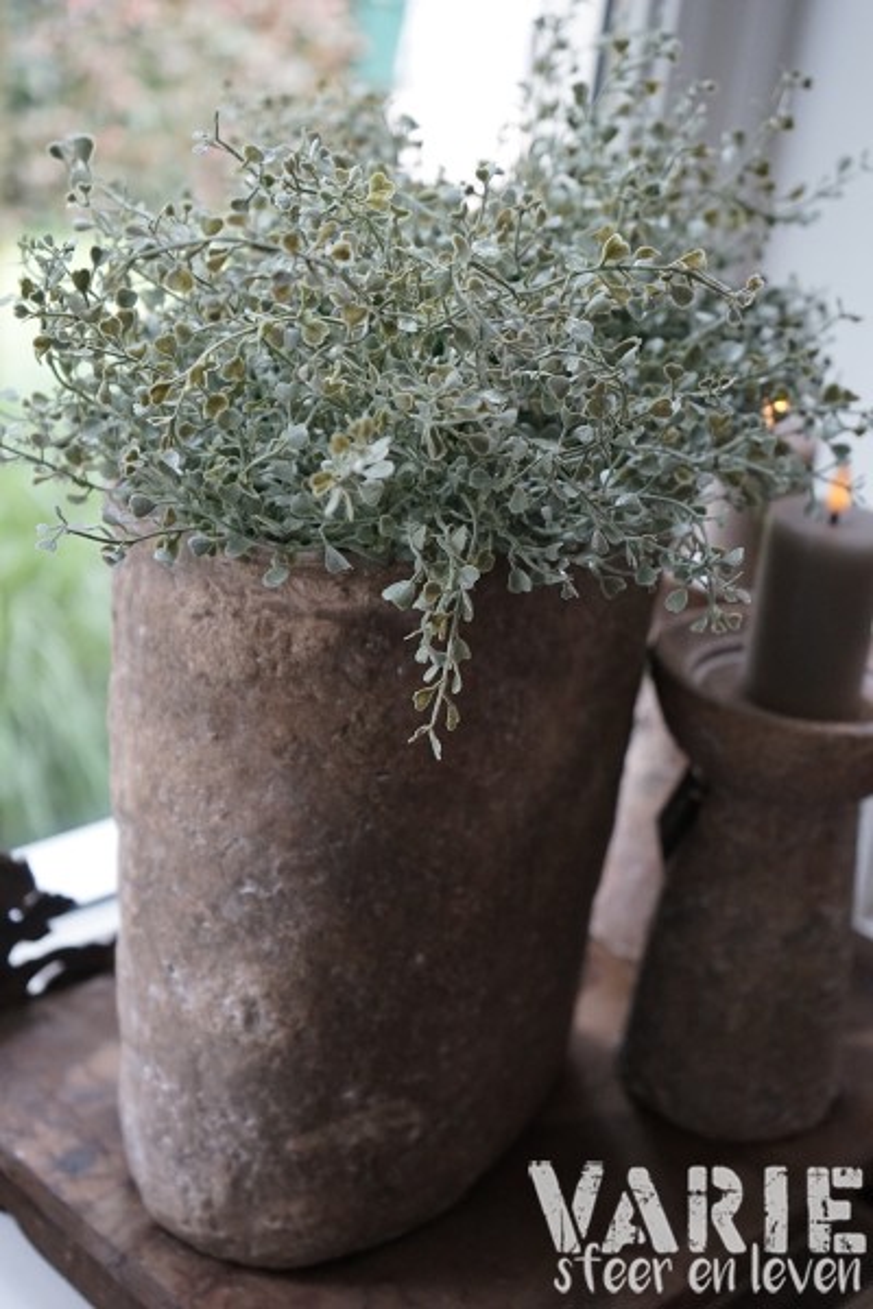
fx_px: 1782
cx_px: 436
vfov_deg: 40.3
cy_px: 654
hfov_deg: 27.5
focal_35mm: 49
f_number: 4.5
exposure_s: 1/160
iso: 2500
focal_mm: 49
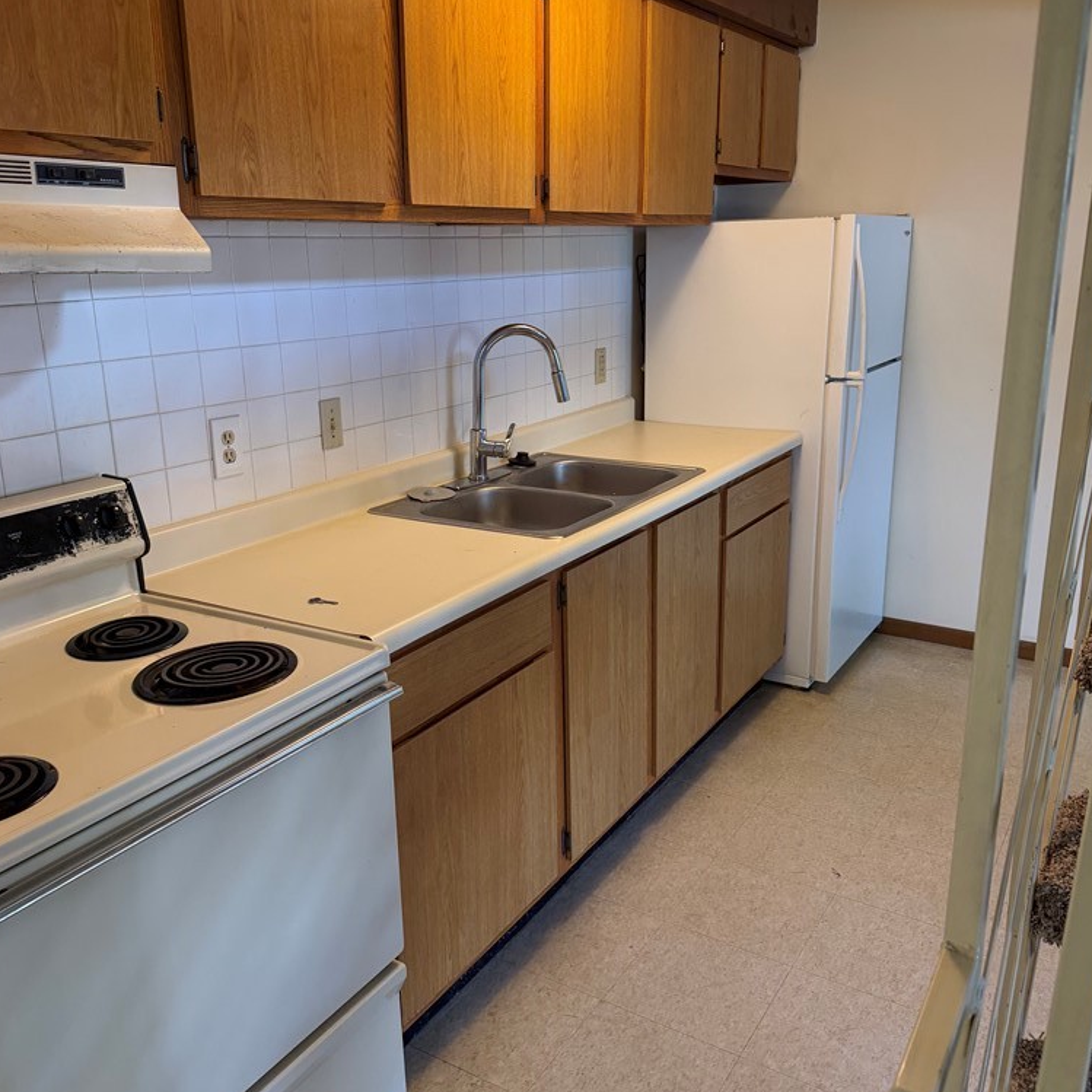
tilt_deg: -15.2
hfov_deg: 55.6
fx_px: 1035
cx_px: 545
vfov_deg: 55.6
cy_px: 531
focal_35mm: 29
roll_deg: +0.5
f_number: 1.78
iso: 200
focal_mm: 6.76
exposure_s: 1/120
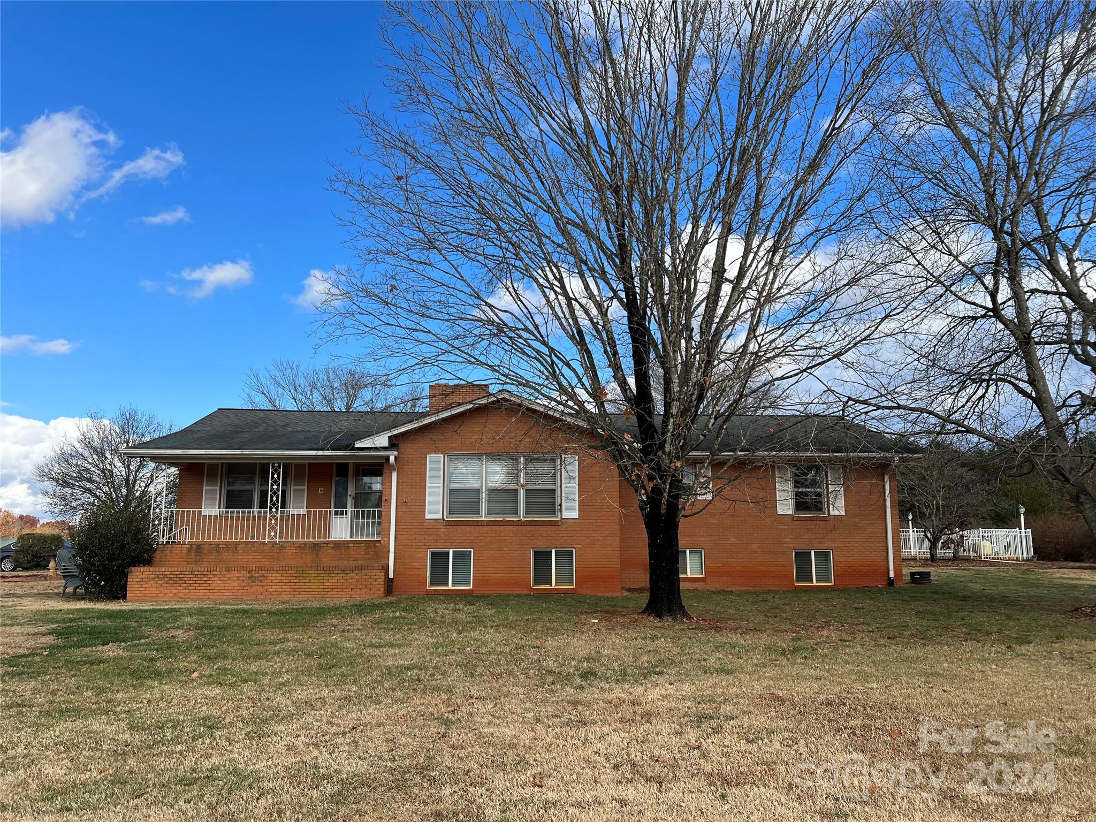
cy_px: 411
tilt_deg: +9.4
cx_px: 548
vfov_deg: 53.1
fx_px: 823
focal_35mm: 26
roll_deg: +0.2
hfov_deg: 67.3
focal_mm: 5.7
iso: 50
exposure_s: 1/2994
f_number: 1.5
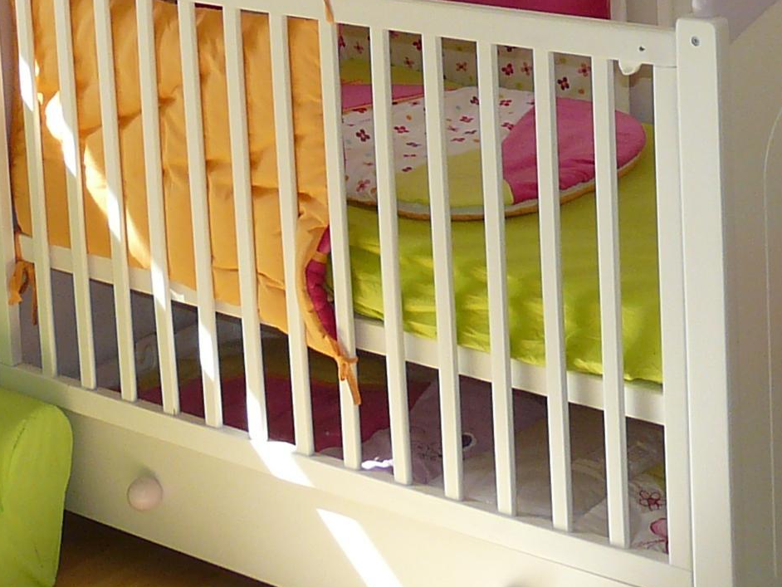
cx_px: 429
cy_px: -253
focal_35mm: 97
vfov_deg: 14.4
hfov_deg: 20.2
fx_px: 2192
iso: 100
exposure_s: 1/125
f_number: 2.8
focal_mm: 4.6
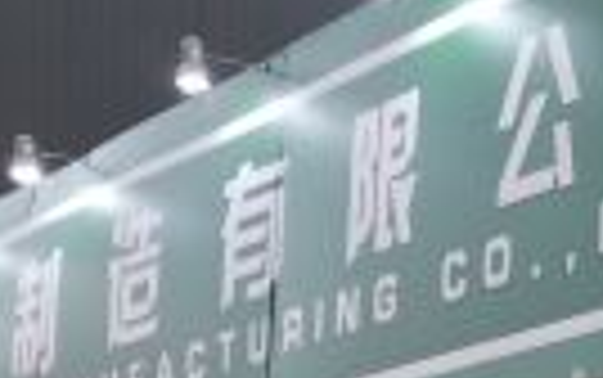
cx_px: 1323
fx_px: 2533
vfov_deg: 7.8
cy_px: 968
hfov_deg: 11.7
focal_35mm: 154
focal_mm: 4.25
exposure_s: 1/50
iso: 64
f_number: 1.7
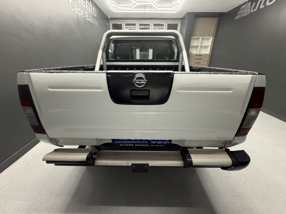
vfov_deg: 85.7
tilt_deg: -22.7
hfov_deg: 102.1
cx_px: 143
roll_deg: -0.7
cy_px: 107
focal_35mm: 14
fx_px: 116
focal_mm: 2.22
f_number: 2.2
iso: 200
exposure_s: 1/50
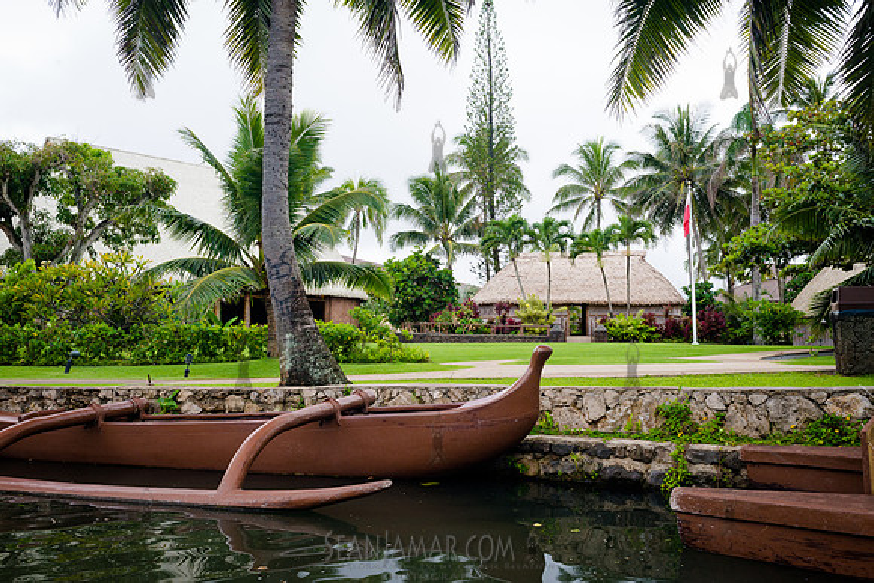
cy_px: 292
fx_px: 850
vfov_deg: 37.9
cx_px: 437
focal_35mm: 35
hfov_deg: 54.4
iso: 1000
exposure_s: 1/160
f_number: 13
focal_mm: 35
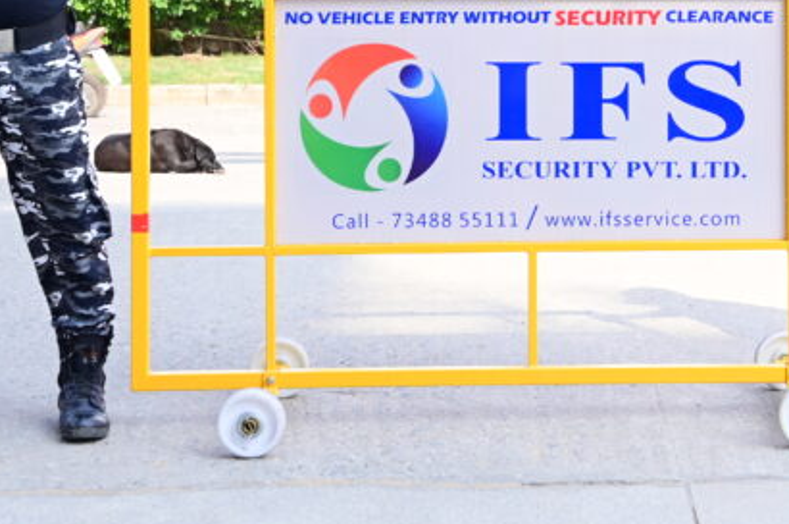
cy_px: -24
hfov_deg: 23.3
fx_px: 1887
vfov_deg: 15.4
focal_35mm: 86
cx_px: 629
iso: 250
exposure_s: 1/160
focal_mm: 34.5
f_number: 6.3
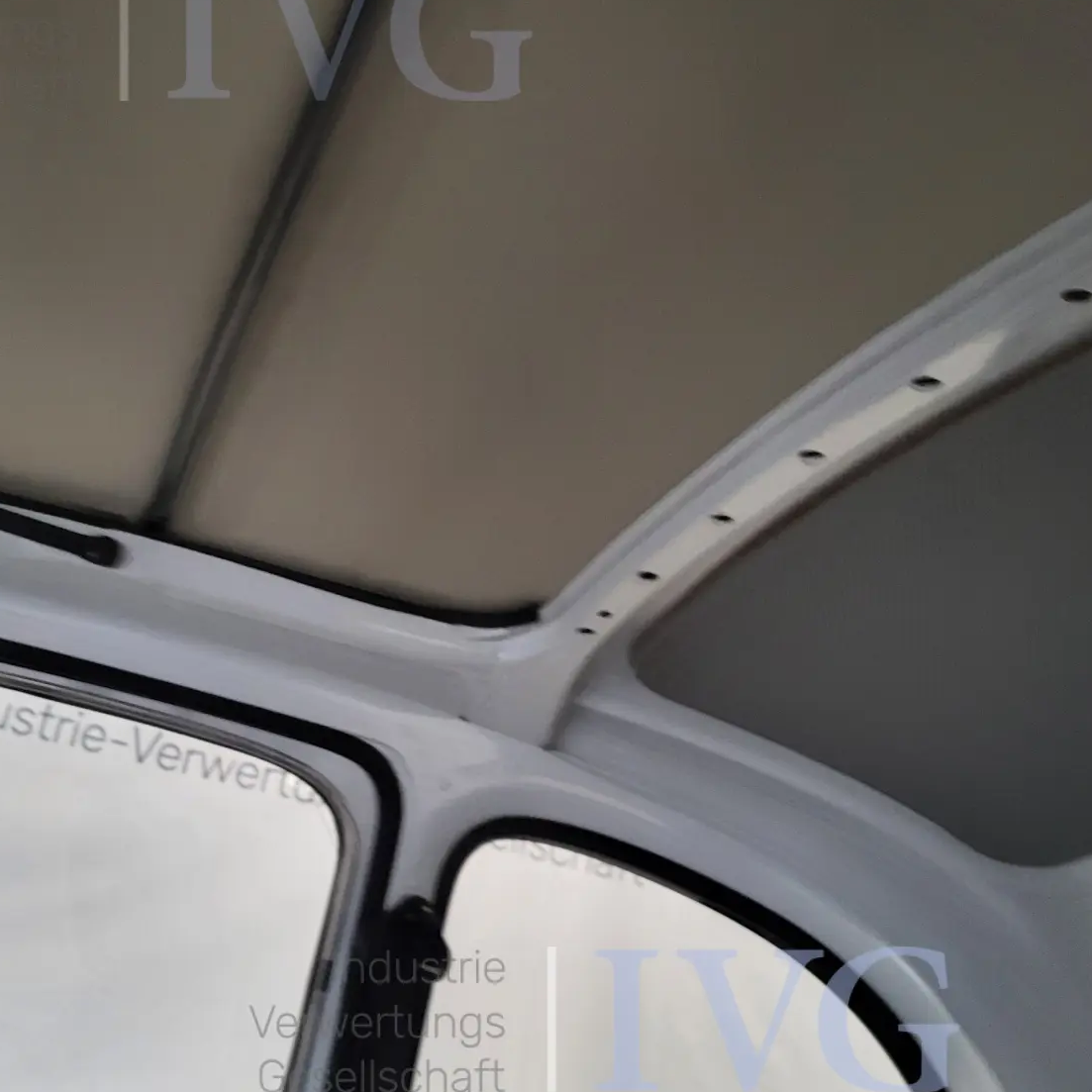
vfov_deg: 41.9
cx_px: 390
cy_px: 524
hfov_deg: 41.5
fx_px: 1428
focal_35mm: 40
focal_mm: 5.4
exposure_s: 1/50
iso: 500
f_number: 1.8
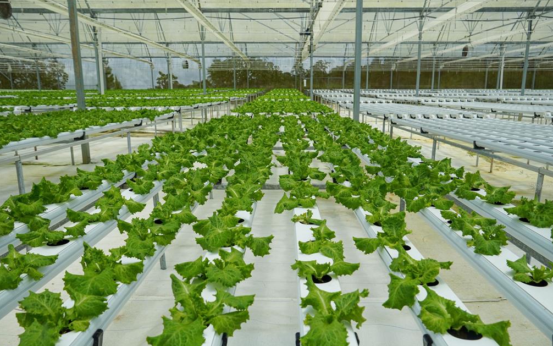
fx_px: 422
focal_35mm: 28
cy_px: 185
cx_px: 280
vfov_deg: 44.5
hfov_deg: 66.5
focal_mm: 18
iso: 200
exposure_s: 1/320
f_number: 6.3
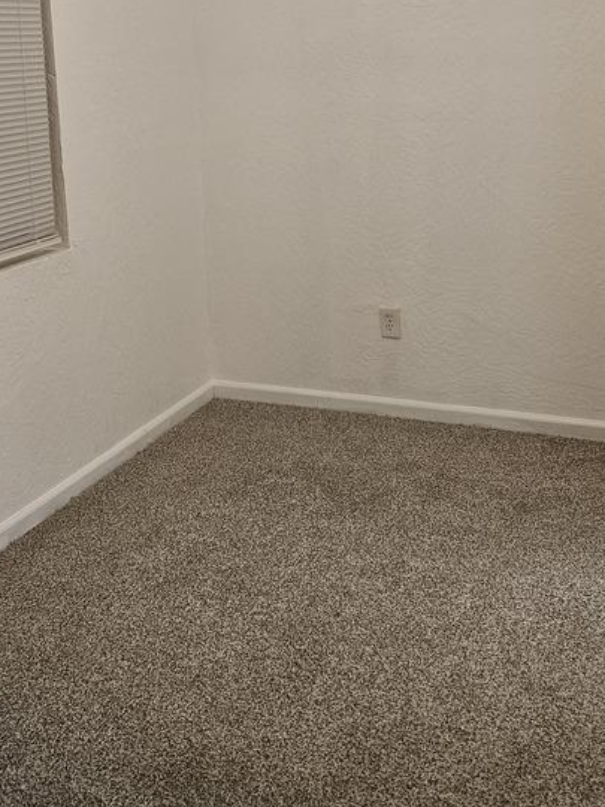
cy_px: 155
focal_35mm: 46
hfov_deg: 31.3
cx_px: 209
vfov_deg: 39.5
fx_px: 1072
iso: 400
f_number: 1.8
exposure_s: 1/120
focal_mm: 5.4
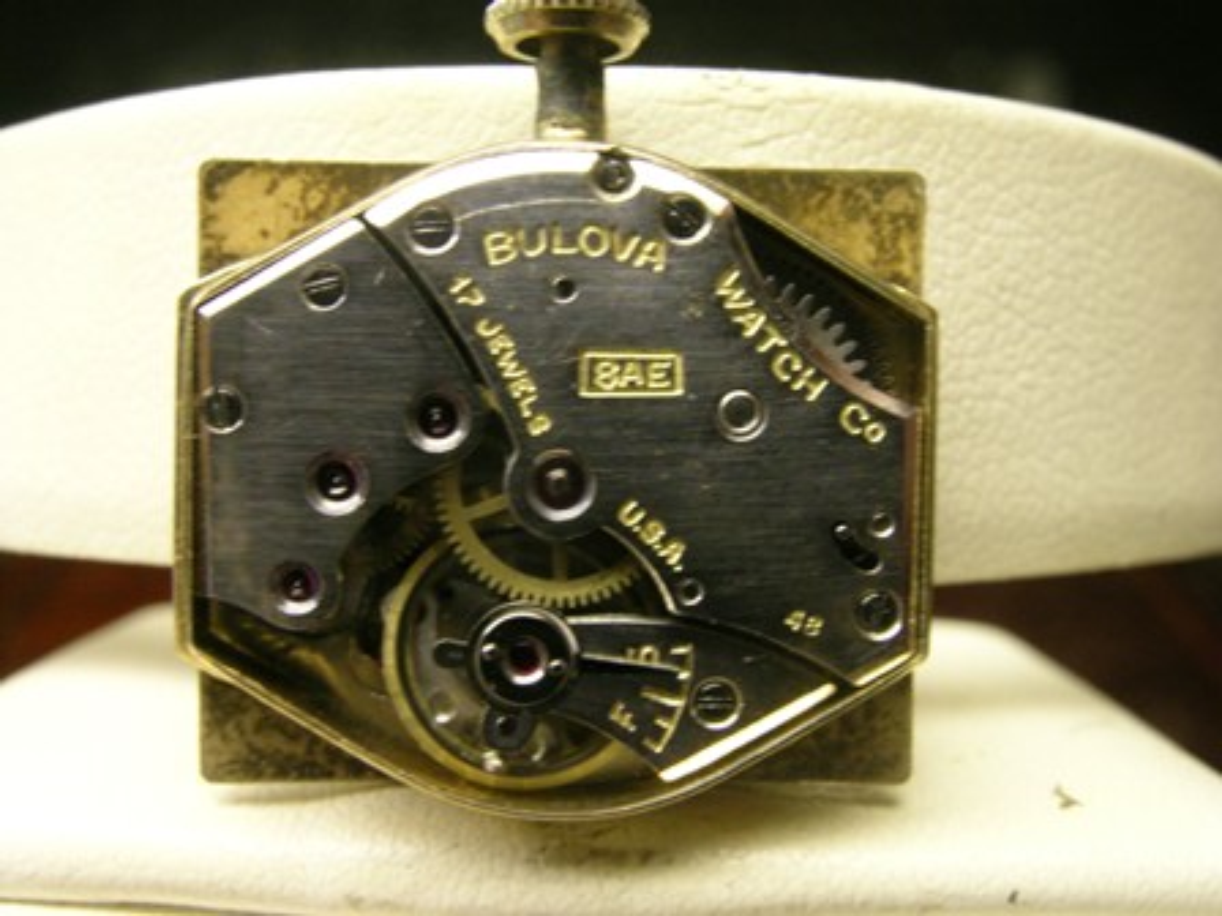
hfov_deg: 47.9
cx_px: 611
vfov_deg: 36.8
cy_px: 458
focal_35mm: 39
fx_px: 1377
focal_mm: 8
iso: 129
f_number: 6.2
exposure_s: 1/3
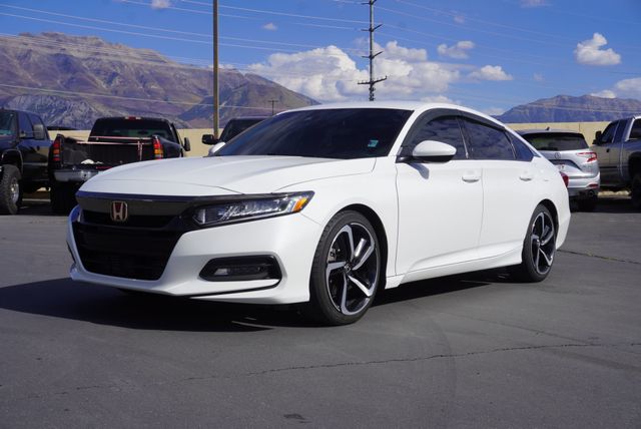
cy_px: 214
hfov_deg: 42.3
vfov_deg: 29.0
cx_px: 320
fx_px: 829
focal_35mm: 46
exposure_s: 1/320
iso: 100
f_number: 11
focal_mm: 31
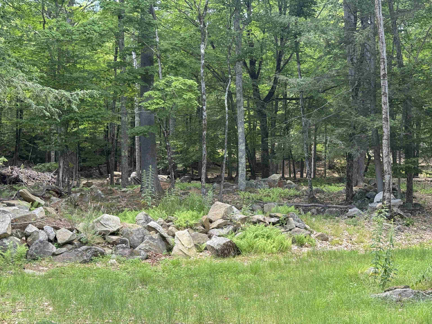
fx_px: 599
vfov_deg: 30.3
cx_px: 216
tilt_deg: +8.7
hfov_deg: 39.7
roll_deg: +1.0
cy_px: 162
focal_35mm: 48
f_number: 1.78
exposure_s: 1/314
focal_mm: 6.76
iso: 64
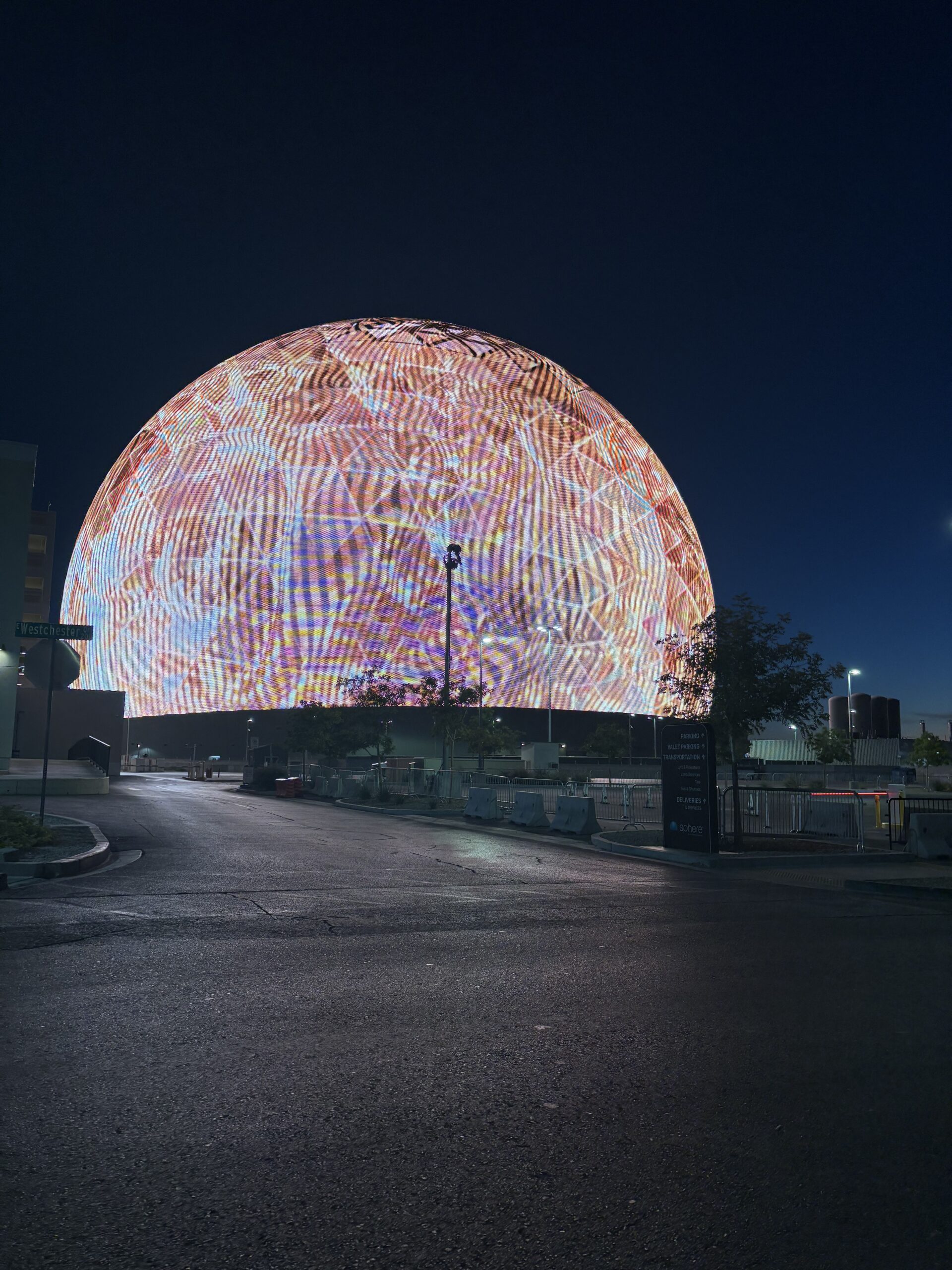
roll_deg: -0.5
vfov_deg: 67.3
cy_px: 635
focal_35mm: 26
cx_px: 476
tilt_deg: +9.8
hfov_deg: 53.1
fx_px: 953
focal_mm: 5.96
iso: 64
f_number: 1.6
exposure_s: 1/100
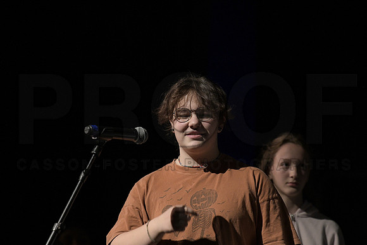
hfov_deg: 6.9
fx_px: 3056
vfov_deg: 4.6
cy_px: 122
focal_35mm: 300
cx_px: 184
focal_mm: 200
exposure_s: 1/250
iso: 2500
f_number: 3.5
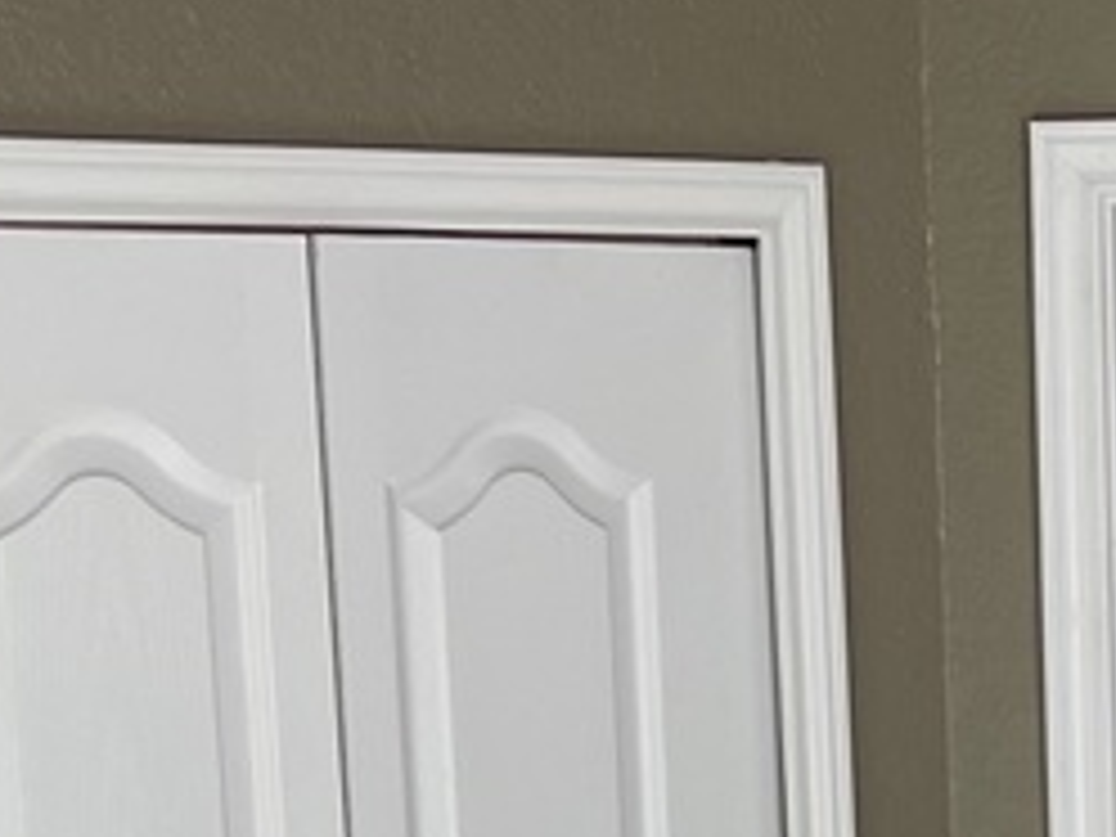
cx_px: 1372
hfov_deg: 13.2
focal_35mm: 145
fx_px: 4675
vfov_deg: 9.3
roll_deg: +0.5
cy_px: 1930
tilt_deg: -17.4
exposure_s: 1/120
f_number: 1.6
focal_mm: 5.1
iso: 32
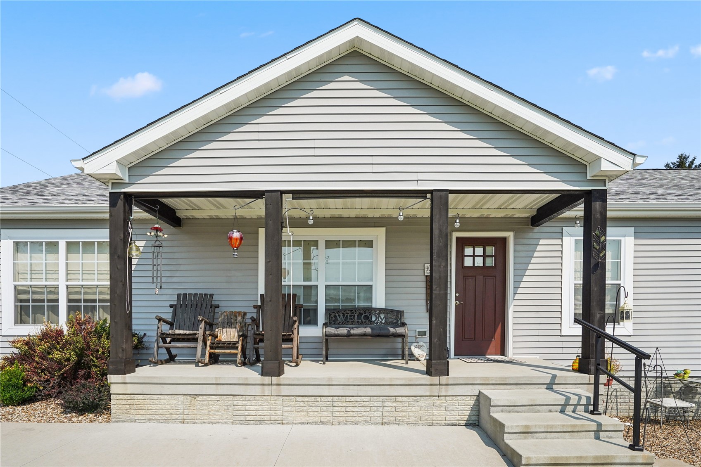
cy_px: 234
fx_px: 350
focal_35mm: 18
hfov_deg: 90.0
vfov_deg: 67.4
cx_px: 350
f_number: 9
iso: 400
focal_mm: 18
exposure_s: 1/1000
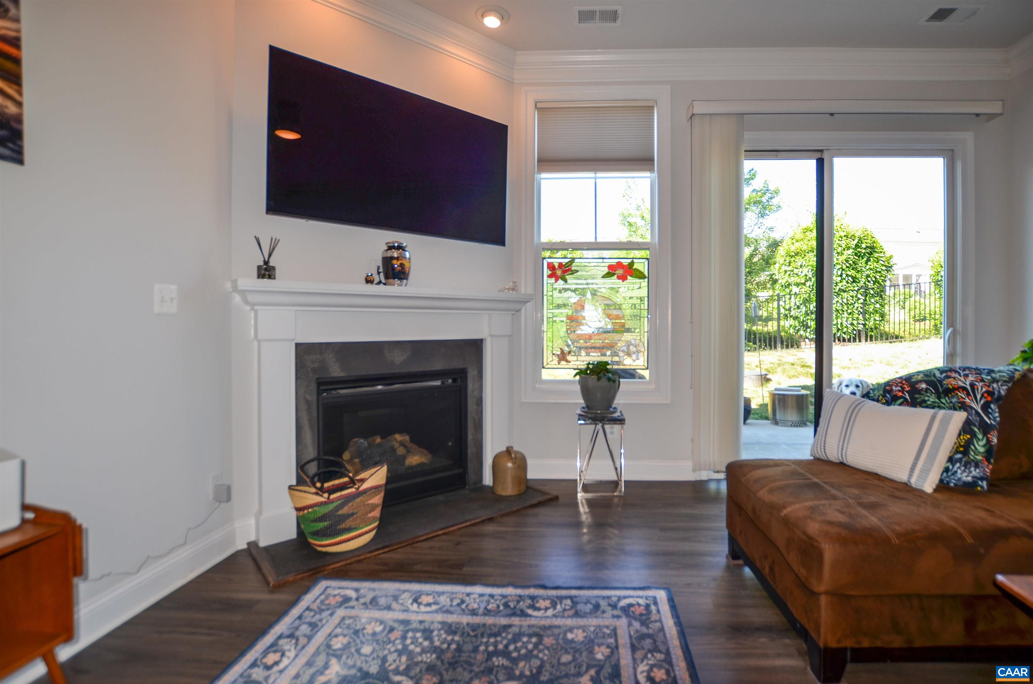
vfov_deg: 77.1
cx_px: 516
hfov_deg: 100.5
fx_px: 429
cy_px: 342
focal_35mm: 15
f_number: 3.5
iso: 100
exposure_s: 1/60
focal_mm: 10
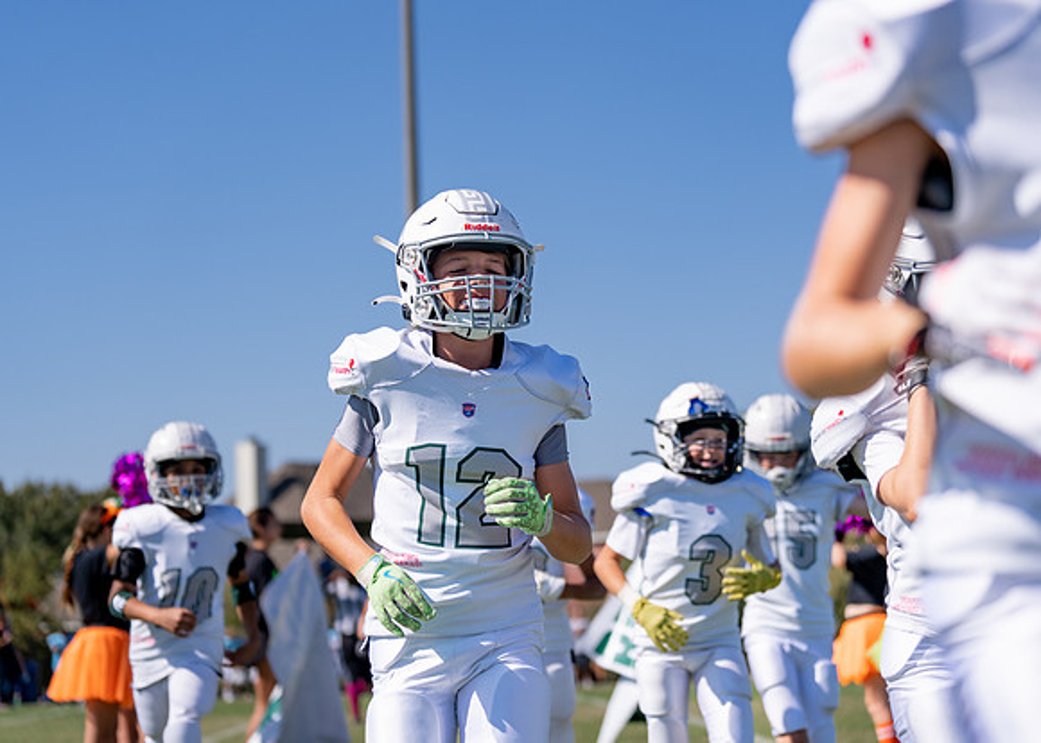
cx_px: 496
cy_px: 365
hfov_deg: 25.8
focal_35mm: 77
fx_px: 2272
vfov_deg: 18.6
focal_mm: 70
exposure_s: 1/2500
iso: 100
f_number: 2.8
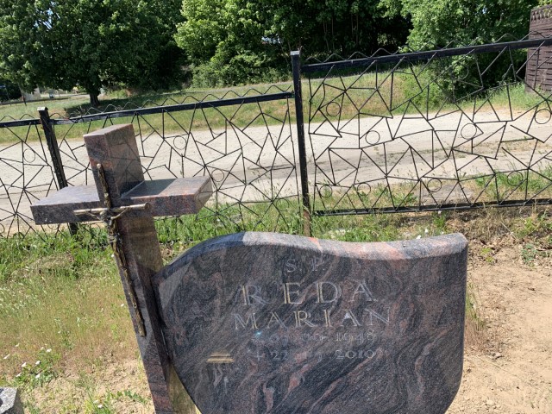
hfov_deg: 67.3
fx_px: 415
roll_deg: +5.7
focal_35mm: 26
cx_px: 276
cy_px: 207
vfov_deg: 53.1
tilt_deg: -20.0
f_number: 1.8
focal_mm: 4.25
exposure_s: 1/1299
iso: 25
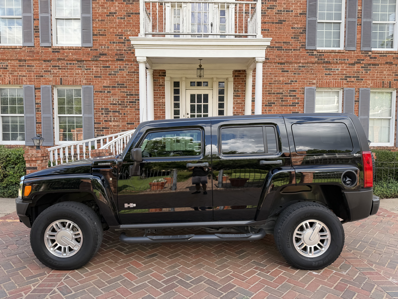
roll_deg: +0.1
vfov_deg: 56.8
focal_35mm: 24
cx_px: 199
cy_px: 150
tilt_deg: -3.1
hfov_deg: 71.6
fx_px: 276
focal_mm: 6.76
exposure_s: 1/796
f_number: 1.78
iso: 80
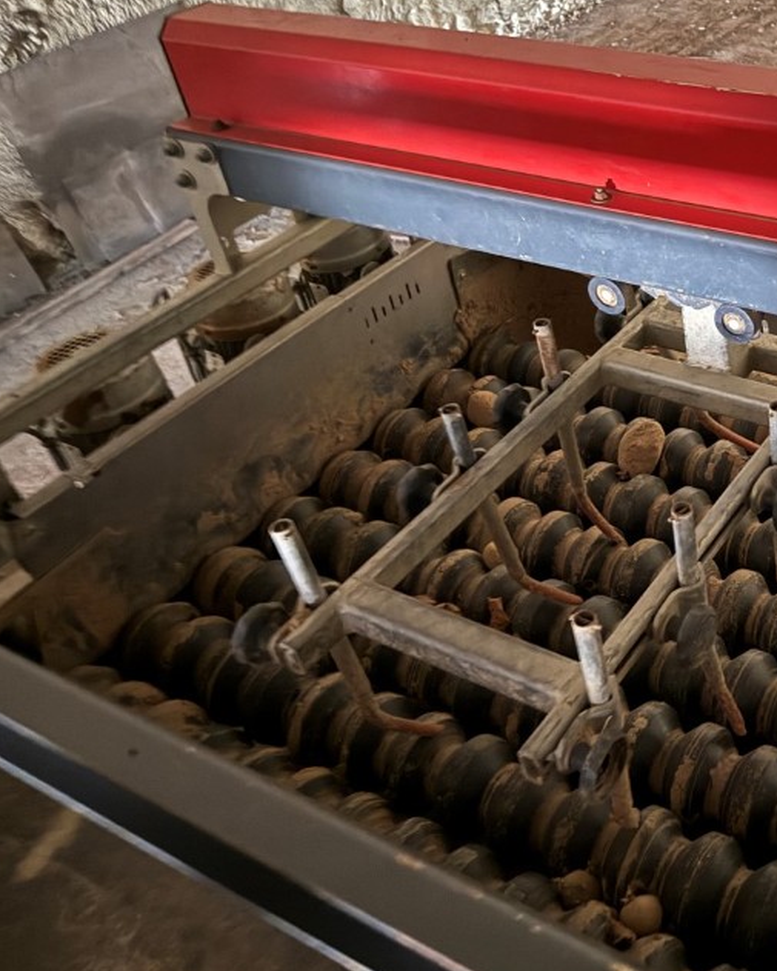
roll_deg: +7.5
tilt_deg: -41.0
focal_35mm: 38
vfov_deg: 47.7
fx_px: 1092
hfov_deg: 35.7
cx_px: 763
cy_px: 397
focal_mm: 6.76
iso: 1250
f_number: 1.78
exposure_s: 1/9
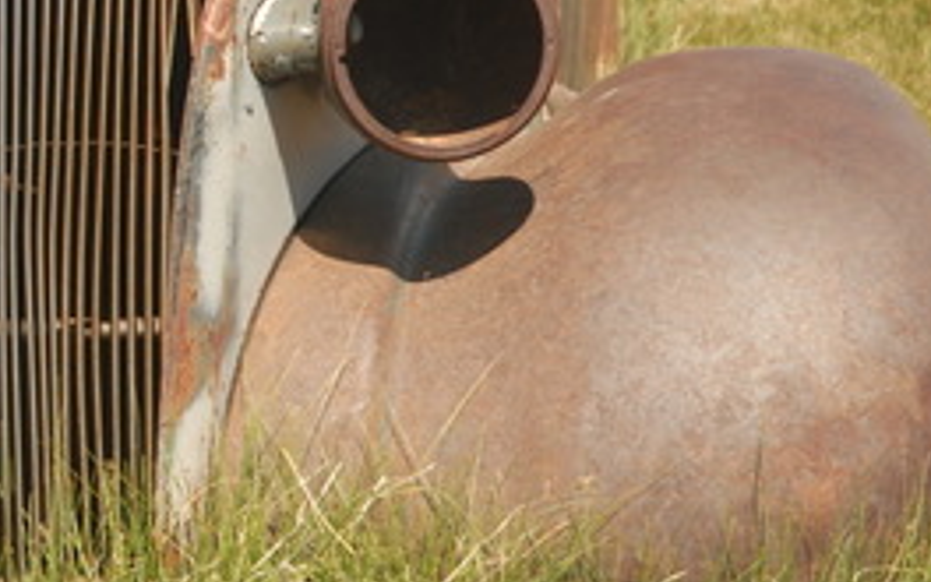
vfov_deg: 5.4
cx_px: -32
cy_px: 215
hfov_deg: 8.6
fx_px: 6121
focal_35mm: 241
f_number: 6.3
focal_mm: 65
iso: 160
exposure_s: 1/160
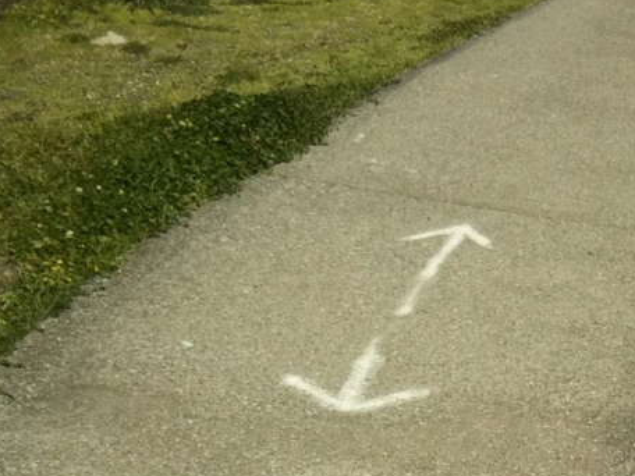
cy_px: 610
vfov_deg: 17.6
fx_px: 1449
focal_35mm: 79
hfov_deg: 24.2
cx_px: 539
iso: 25
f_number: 2.2
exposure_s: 1/1780
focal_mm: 4
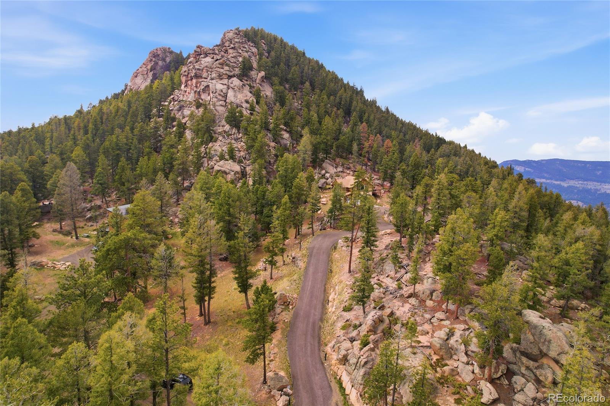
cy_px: 203
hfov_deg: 78.6
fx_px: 373
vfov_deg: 57.2
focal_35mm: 22
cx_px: 305
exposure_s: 1/120
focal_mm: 8.4
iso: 100
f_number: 2.8
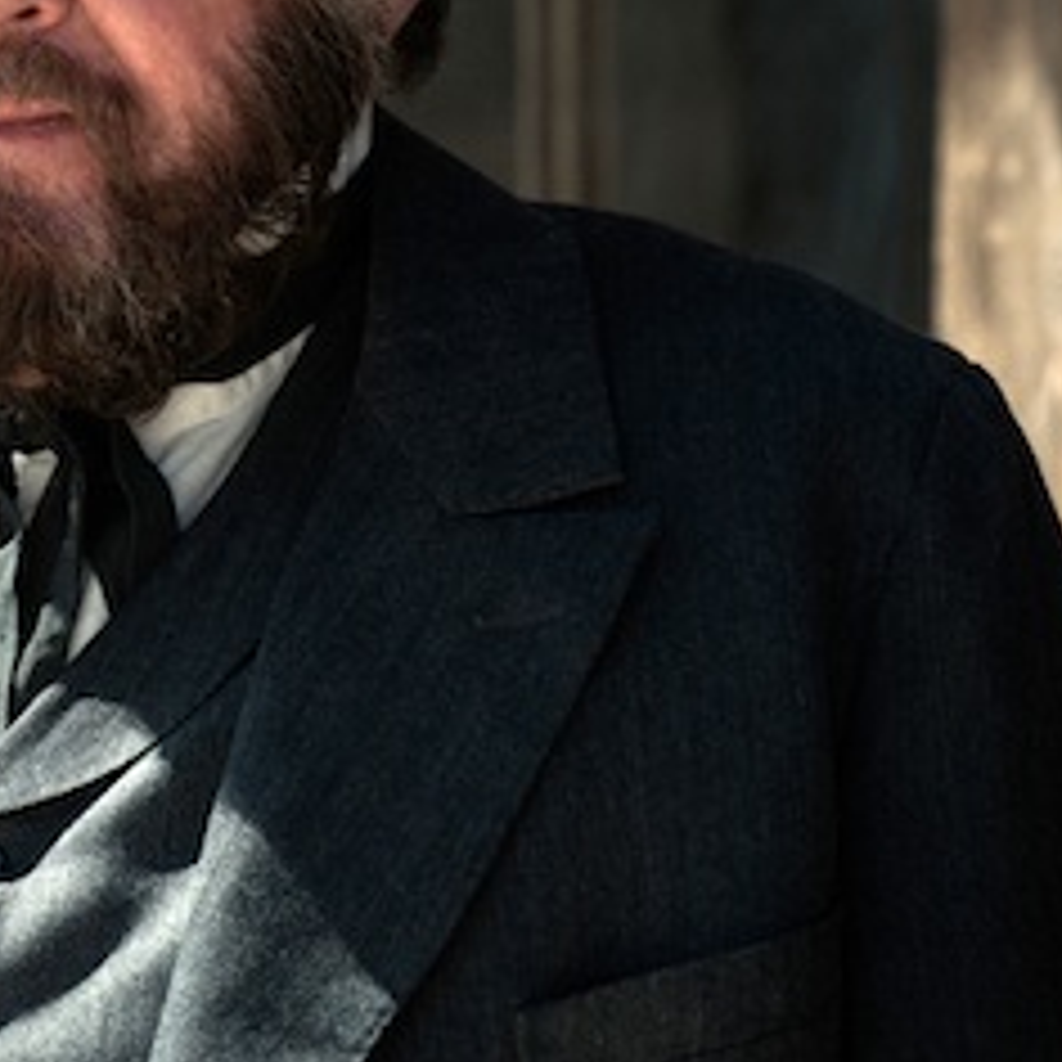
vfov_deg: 4.4
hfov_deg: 4.4
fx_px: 13919
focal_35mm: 401
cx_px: -171
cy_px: 130
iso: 500
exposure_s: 1/1000
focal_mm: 155
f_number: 7.1
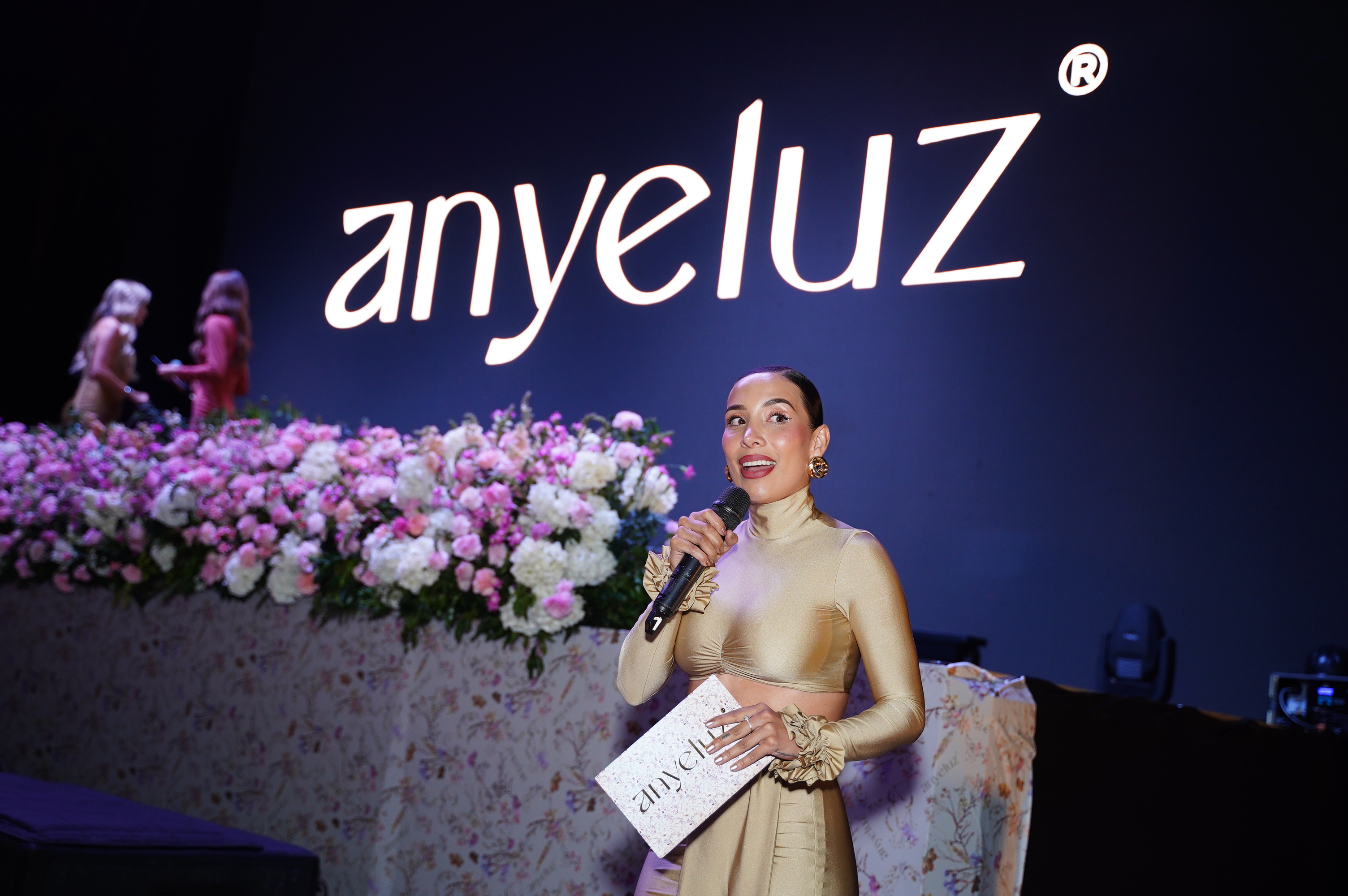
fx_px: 1646
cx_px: 674
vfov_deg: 30.5
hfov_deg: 44.5
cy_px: 448
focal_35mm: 44
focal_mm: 44
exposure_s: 1/125
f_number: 2.8
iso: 1000
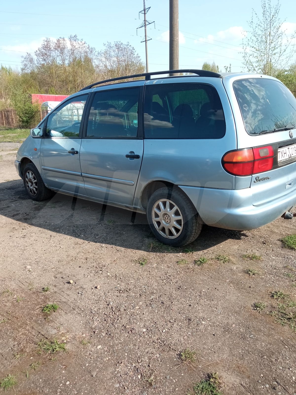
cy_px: 198
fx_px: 308
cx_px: 148
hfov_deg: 51.4
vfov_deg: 65.3
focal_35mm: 27
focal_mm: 3.79
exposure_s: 1/453
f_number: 2.2
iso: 114
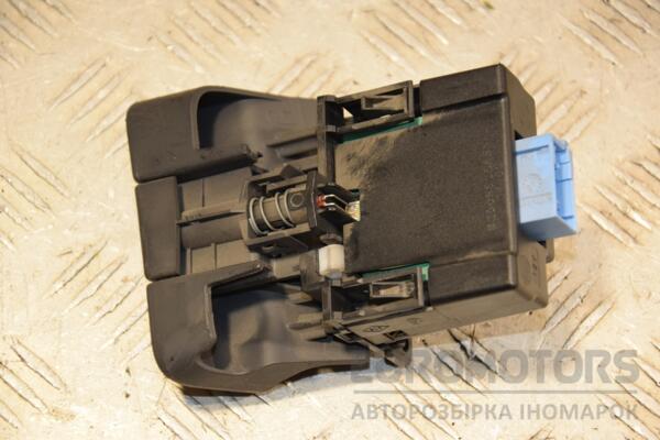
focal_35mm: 120
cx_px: 330
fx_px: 2200
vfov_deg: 11.4
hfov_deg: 17.1
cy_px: 220
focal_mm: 80
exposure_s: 1/200
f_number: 5.3
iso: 800
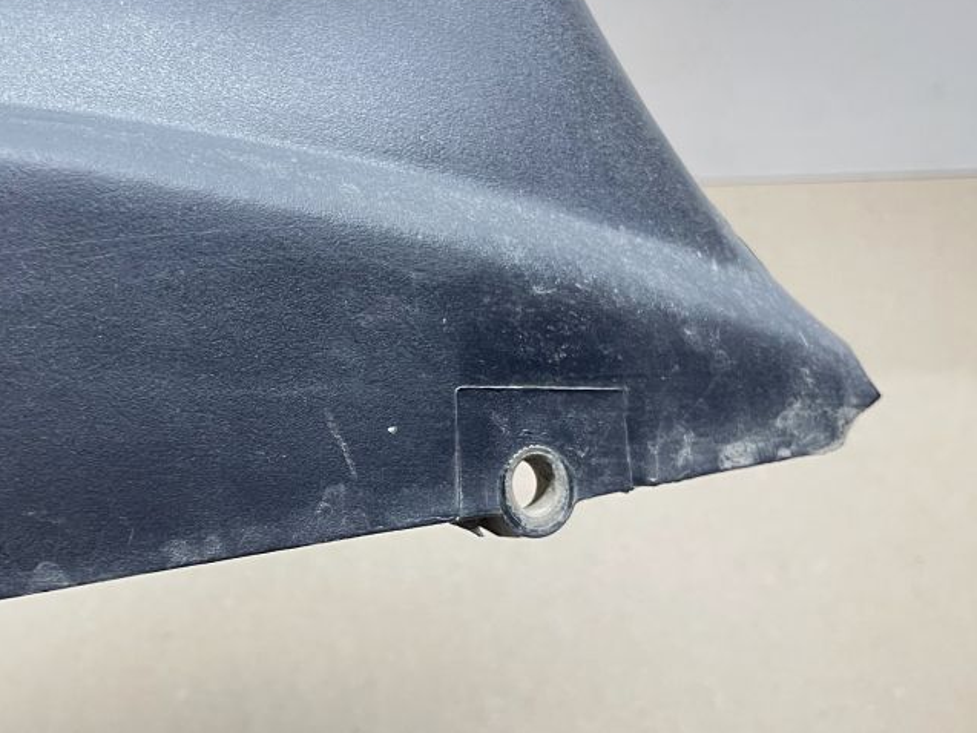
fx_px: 1383
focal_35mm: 49
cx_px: 255
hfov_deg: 38.0
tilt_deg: -51.5
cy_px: 422
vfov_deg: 29.6
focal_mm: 4.2
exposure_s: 1/50
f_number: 1.6
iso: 80
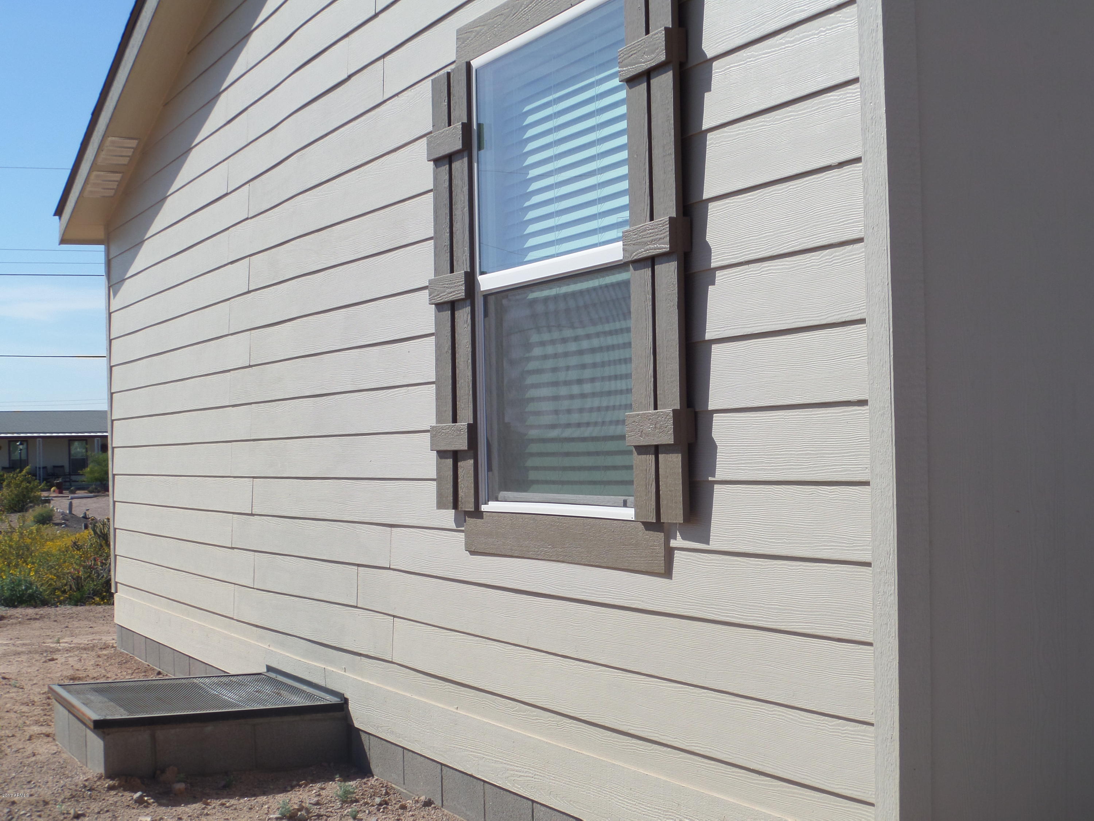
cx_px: 547
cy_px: 410
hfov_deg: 31.2
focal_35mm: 62
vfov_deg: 23.7
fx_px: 1959
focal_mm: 10.2
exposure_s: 1/1000
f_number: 4.5
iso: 100
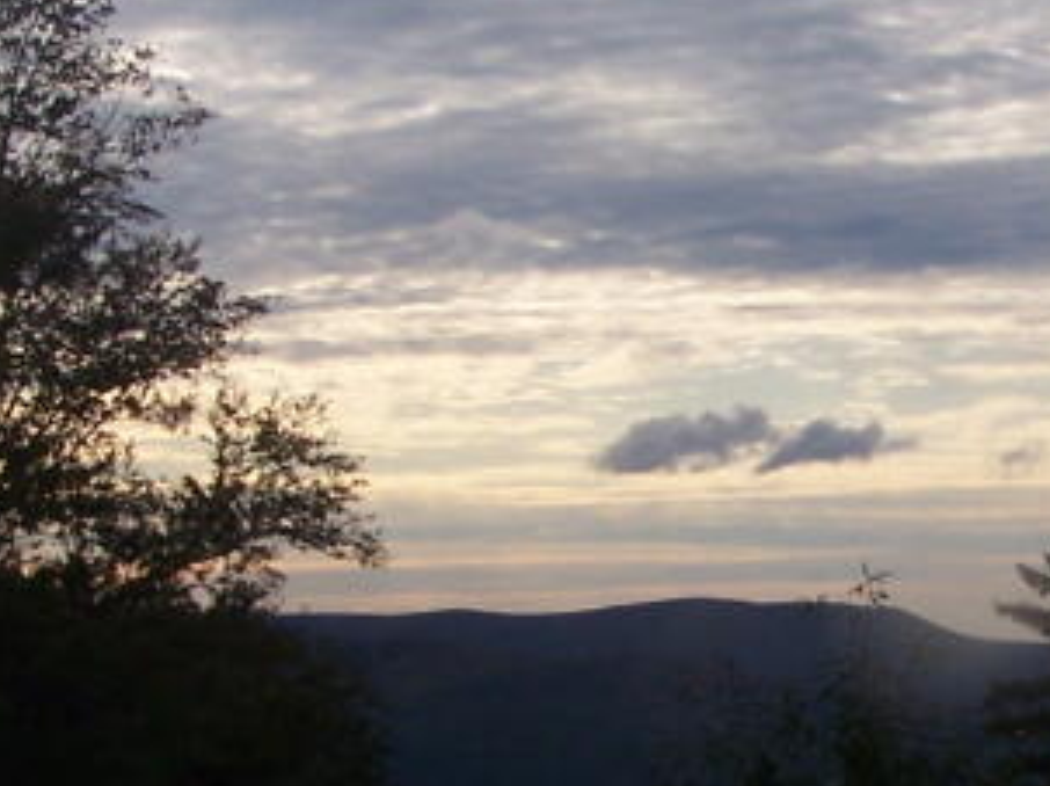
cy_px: 563
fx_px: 3910
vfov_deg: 11.5
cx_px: 1040
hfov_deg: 15.0
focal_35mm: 129
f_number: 5.6
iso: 80
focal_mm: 6.3
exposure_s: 1/800
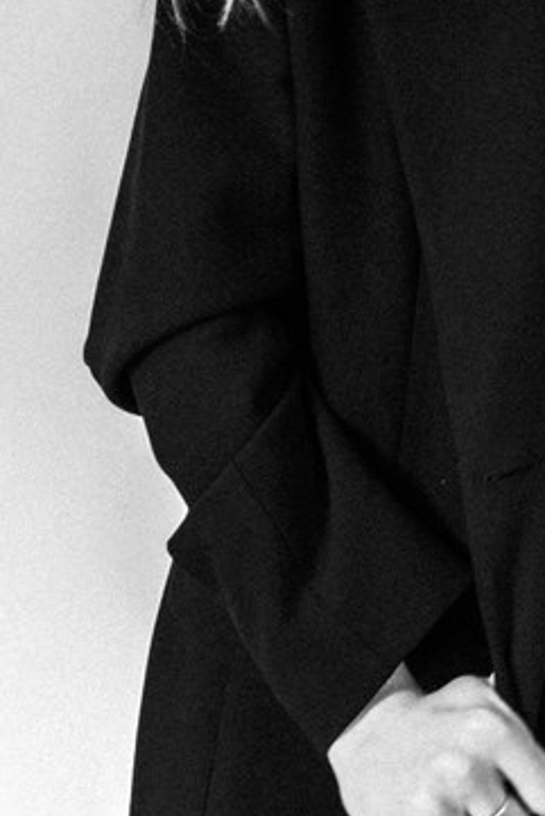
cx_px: 537
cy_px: -172
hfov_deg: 13.3
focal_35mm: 102
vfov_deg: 18.9
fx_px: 2314
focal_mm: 36
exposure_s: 1/20
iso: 80
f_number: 4
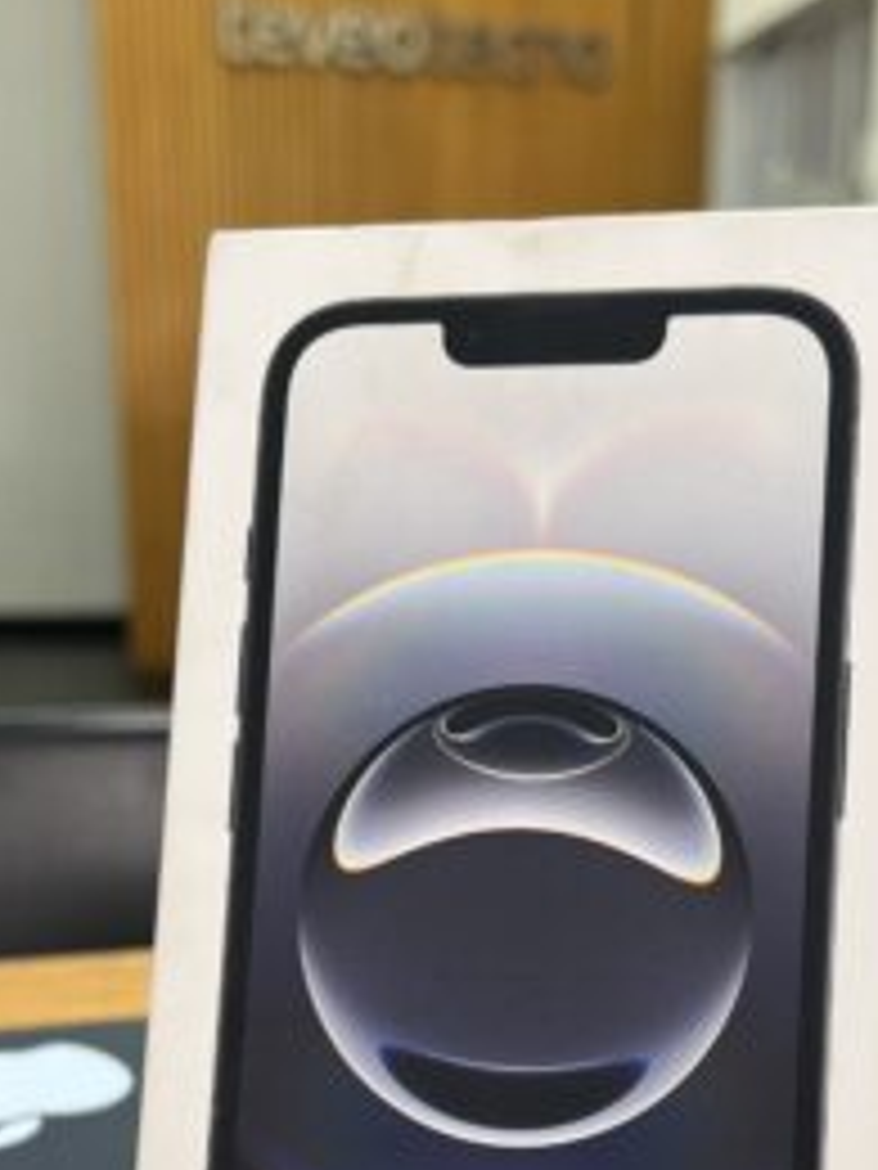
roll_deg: -0.4
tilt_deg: -17.2
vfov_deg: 38.4
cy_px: 909
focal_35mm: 48
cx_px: 558
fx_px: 1623
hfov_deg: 30.1
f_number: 1.5
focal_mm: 5.7
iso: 80
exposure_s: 1/100
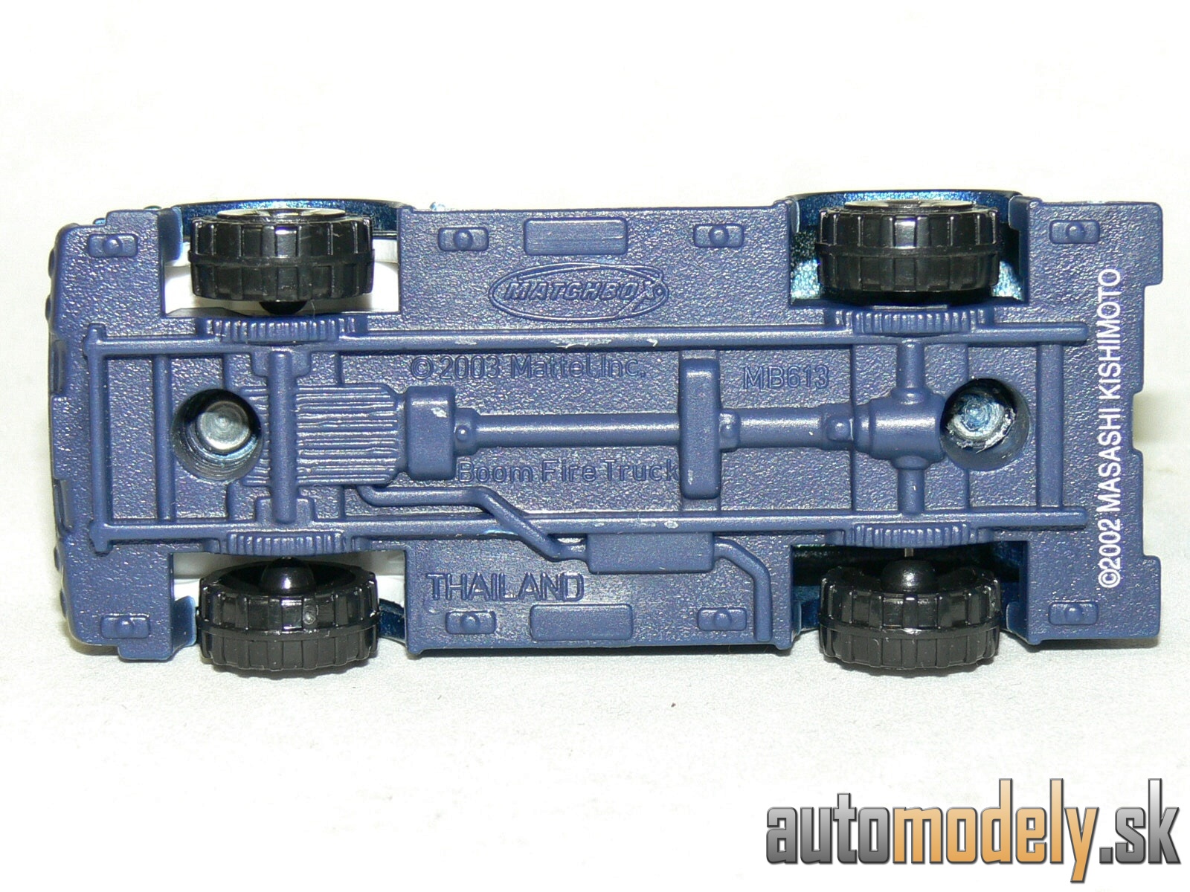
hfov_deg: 17.7
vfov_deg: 13.3
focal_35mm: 111
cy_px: 446
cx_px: 595
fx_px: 3816
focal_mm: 14.8
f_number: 4
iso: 100
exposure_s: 1/30
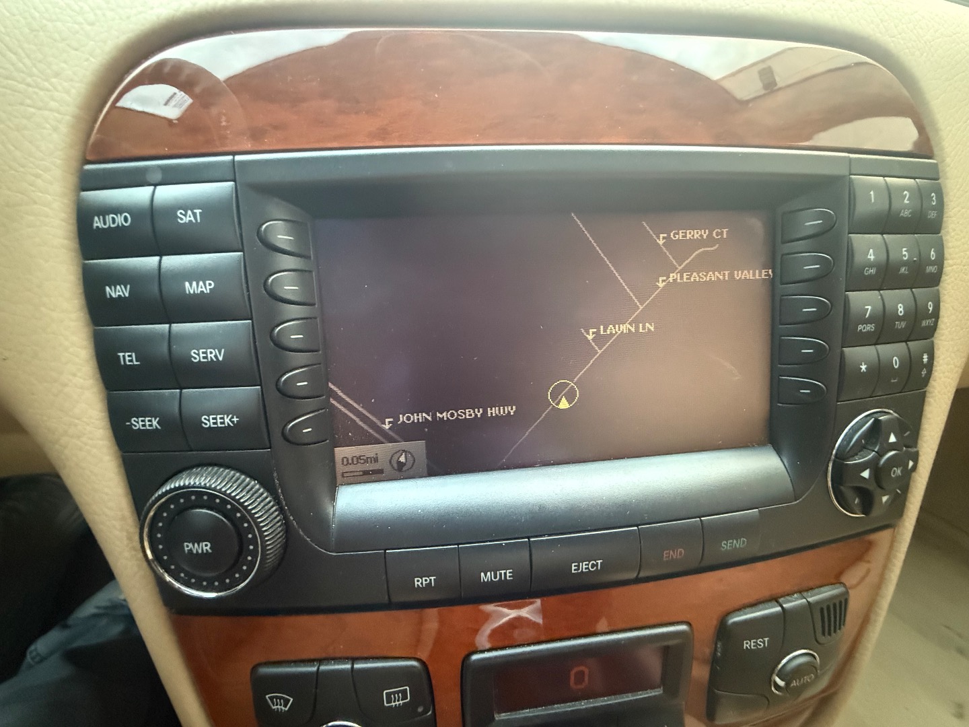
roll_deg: -0.1
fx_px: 392
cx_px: 484
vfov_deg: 85.7
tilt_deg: -26.1
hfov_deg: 102.1
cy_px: 364
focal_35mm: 14
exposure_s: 1/50
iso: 1250
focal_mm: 2.22
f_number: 2.2
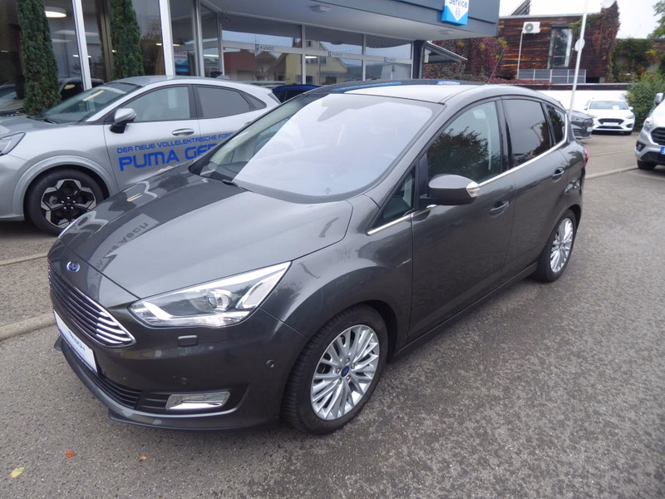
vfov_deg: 54.9
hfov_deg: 69.4
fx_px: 480
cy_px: 250
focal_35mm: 25
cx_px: 332
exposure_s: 1/125
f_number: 3.3
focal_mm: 4.3
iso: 80
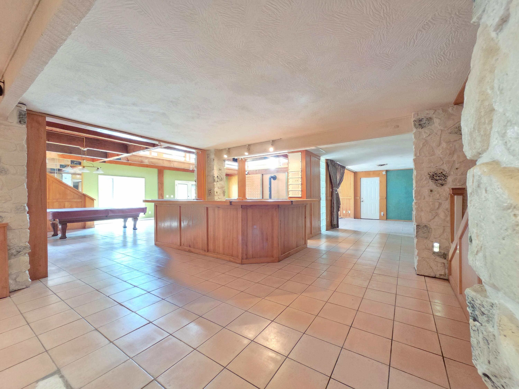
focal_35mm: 13
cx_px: 260
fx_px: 195
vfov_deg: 89.9
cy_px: 194
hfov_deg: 106.2
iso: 1250
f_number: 2.2
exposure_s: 1/60
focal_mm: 2.2
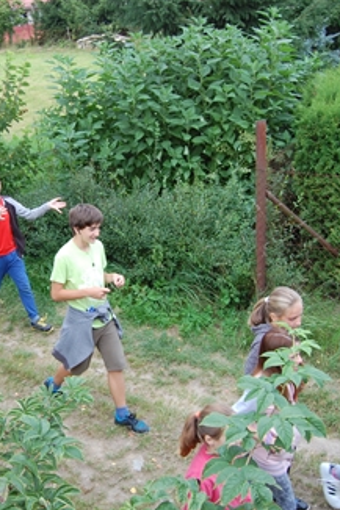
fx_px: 652
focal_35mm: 46
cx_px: 78
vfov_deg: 42.8
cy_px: 258
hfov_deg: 28.7
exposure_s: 1/125
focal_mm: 20
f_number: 5.6
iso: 400
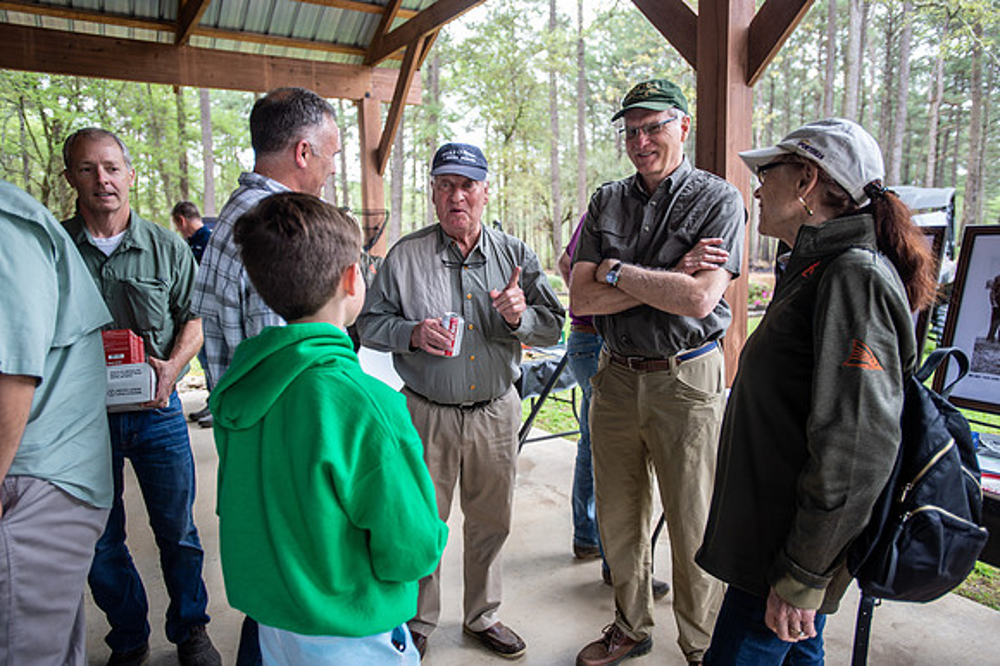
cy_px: 333
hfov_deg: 71.5
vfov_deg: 51.2
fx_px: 694
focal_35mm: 25
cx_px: 500
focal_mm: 25
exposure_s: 1/125
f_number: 2.8
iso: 400
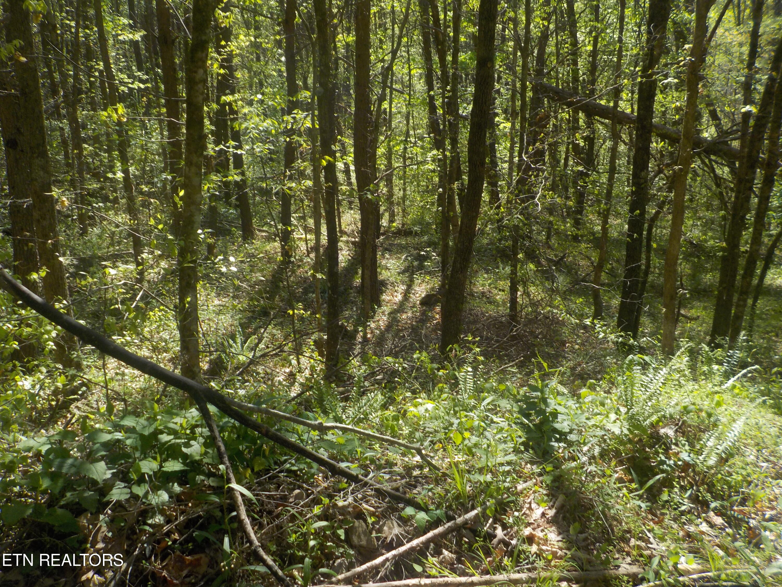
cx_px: 391
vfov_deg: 46.8
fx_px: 678
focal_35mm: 30
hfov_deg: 60.0
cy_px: 294
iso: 125
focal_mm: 4.1
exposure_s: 1/400
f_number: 3.3
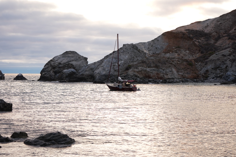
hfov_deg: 20.4
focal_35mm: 100
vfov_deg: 13.7
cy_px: 78
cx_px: 118
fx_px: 656
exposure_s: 1/30
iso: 100
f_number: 4.5
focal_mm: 100
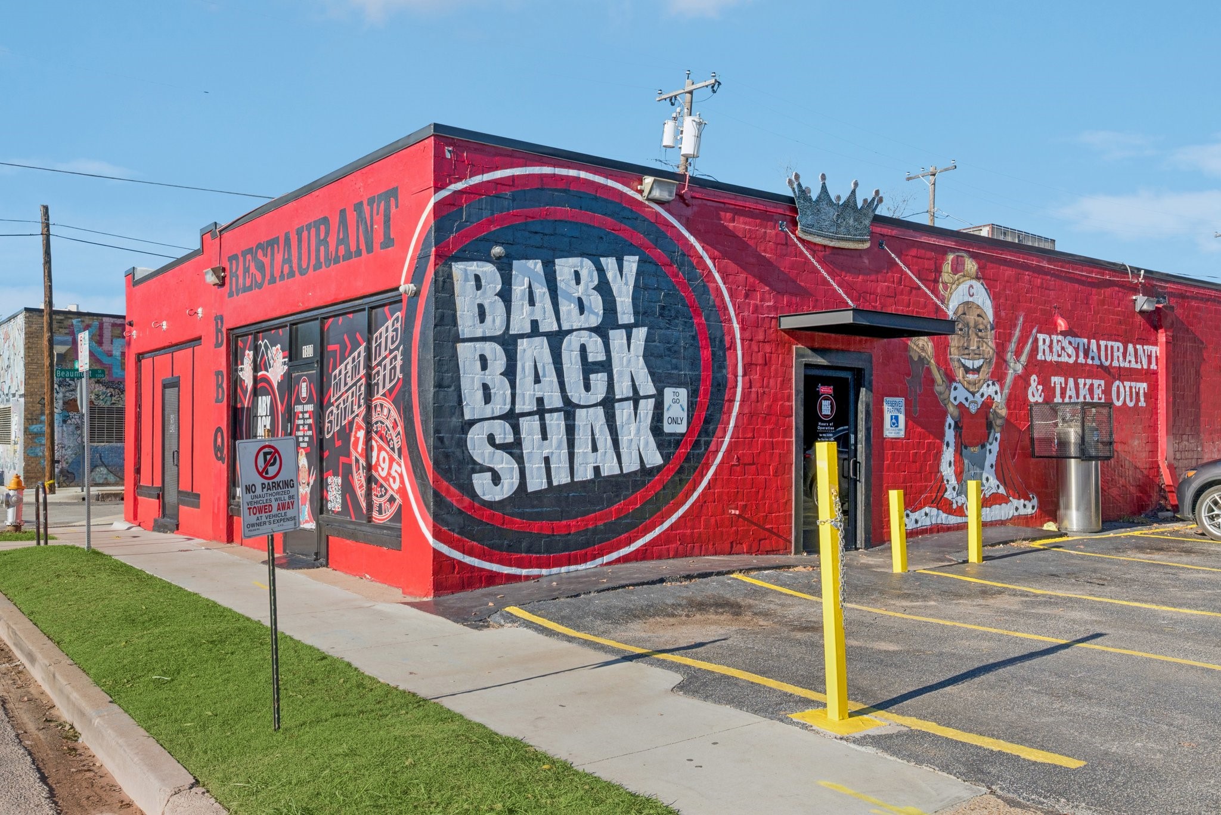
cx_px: 610
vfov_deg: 43.6
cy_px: 408
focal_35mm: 30
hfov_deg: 61.9
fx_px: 1018
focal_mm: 30
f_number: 10
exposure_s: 1/500
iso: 400
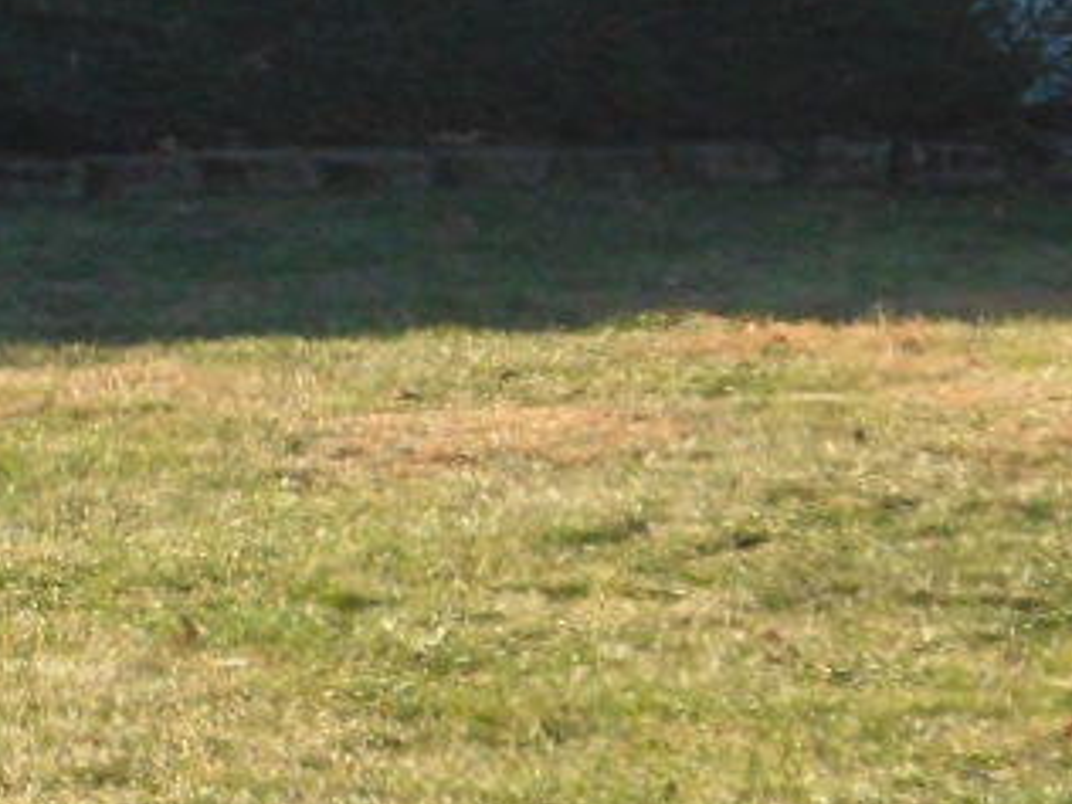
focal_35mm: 326
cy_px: -288
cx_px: -987
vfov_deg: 4.5
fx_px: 10096
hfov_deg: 5.9
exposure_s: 1/250
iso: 80
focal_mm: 8.1
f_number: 4.3
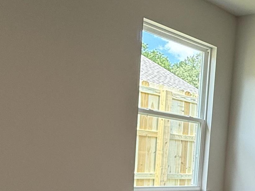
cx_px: 260
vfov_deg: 26.0
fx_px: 391
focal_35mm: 53
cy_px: 196
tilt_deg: -4.8
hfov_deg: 32.9
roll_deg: -5.0
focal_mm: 2.22
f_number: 2.2
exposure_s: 1/120
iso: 125
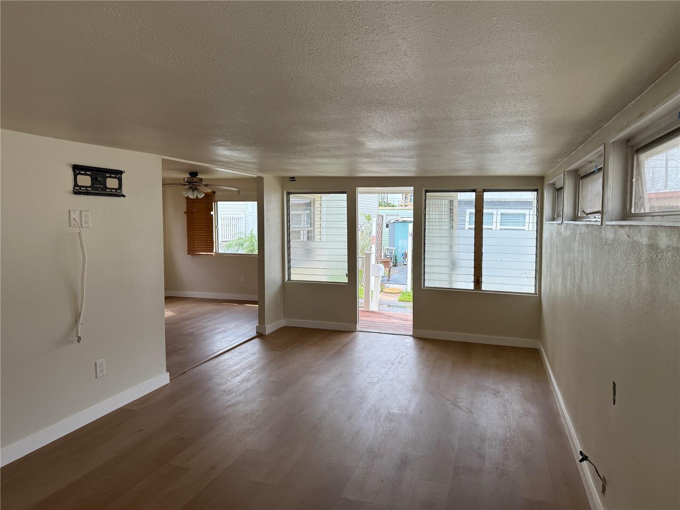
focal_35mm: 24
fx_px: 471
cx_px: 340
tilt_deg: -4.0
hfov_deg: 71.6
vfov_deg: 56.8
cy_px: 255
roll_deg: -0.2
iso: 100
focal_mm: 6.76
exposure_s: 1/602
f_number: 1.78
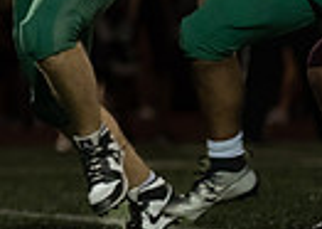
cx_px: -376
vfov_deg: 1.6
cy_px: -137
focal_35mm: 921
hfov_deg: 2.2
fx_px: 8405
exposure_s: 1/1000
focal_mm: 160
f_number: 2.8
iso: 1600
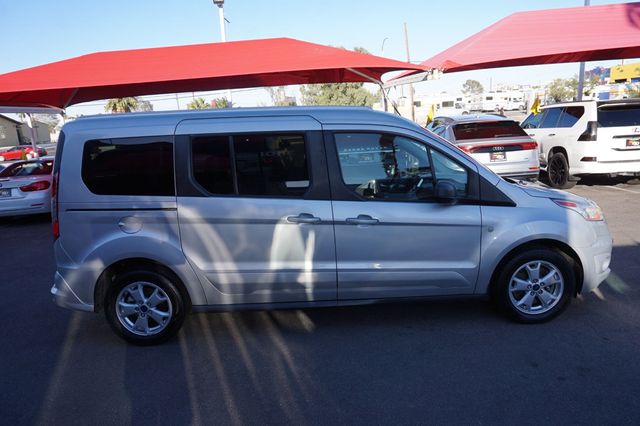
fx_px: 426
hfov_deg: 73.8
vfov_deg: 53.1
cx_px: 320
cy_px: 213
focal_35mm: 24
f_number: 8
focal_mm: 16
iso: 100
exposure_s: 1/100
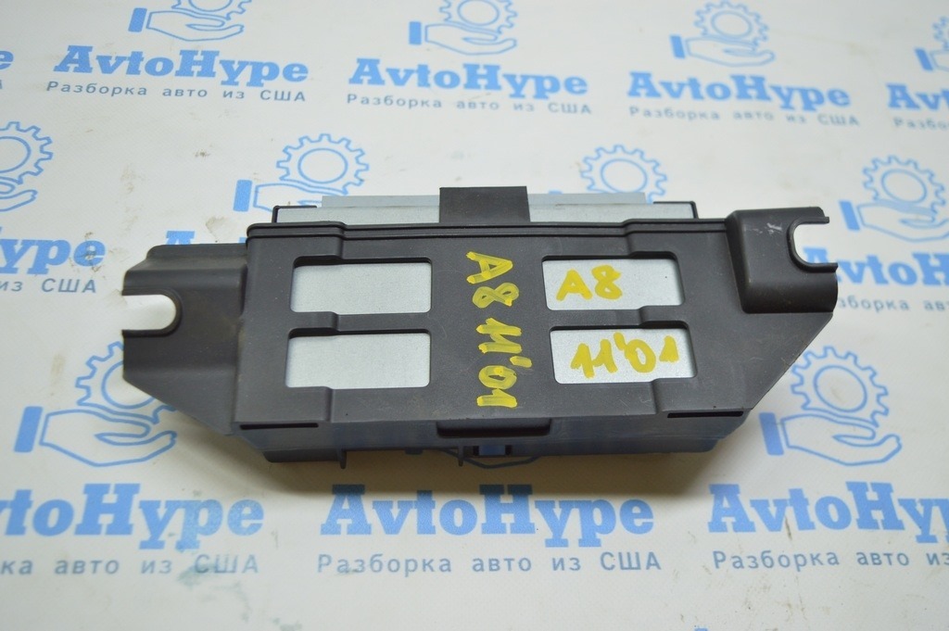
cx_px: 474
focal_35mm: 36
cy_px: 316
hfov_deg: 53.2
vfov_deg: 36.8
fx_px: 948
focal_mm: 24
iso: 400
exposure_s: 1/60
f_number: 4
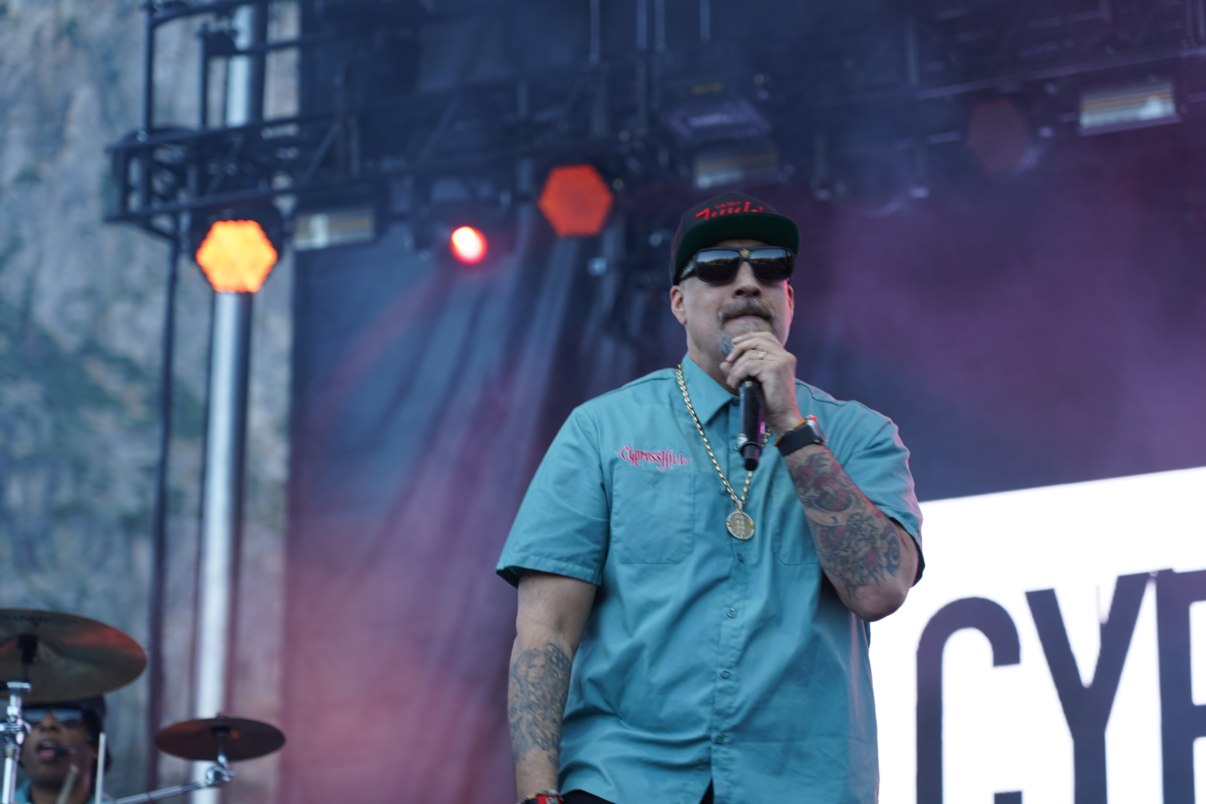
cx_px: 603
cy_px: 402
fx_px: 3517
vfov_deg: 13.0
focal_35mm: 105
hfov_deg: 19.5
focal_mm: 105
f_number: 4
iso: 320
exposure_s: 1/160
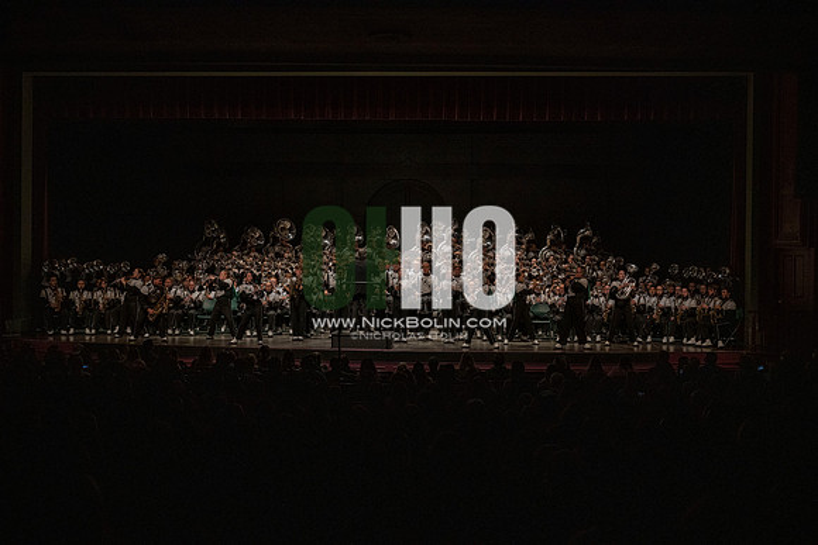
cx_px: 409
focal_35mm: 50
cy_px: 272
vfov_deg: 27.0
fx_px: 1136
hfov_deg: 39.6
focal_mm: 50
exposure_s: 1/640
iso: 5000
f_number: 4
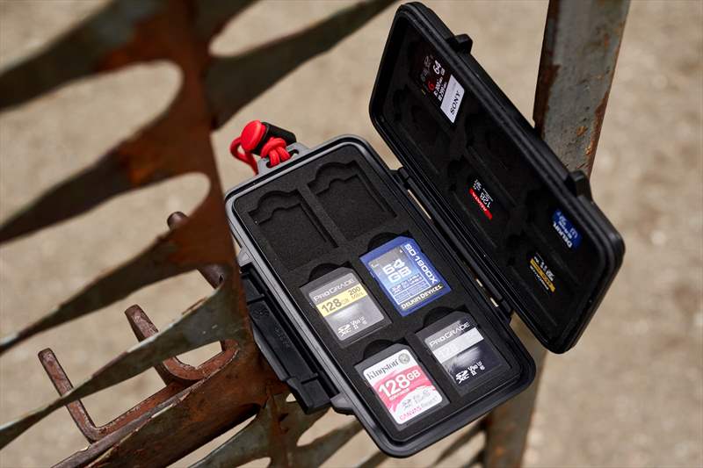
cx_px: 352
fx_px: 1367
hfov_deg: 28.8
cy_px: 234
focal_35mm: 70
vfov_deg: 19.4
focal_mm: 70
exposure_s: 1/320
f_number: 8
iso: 1600
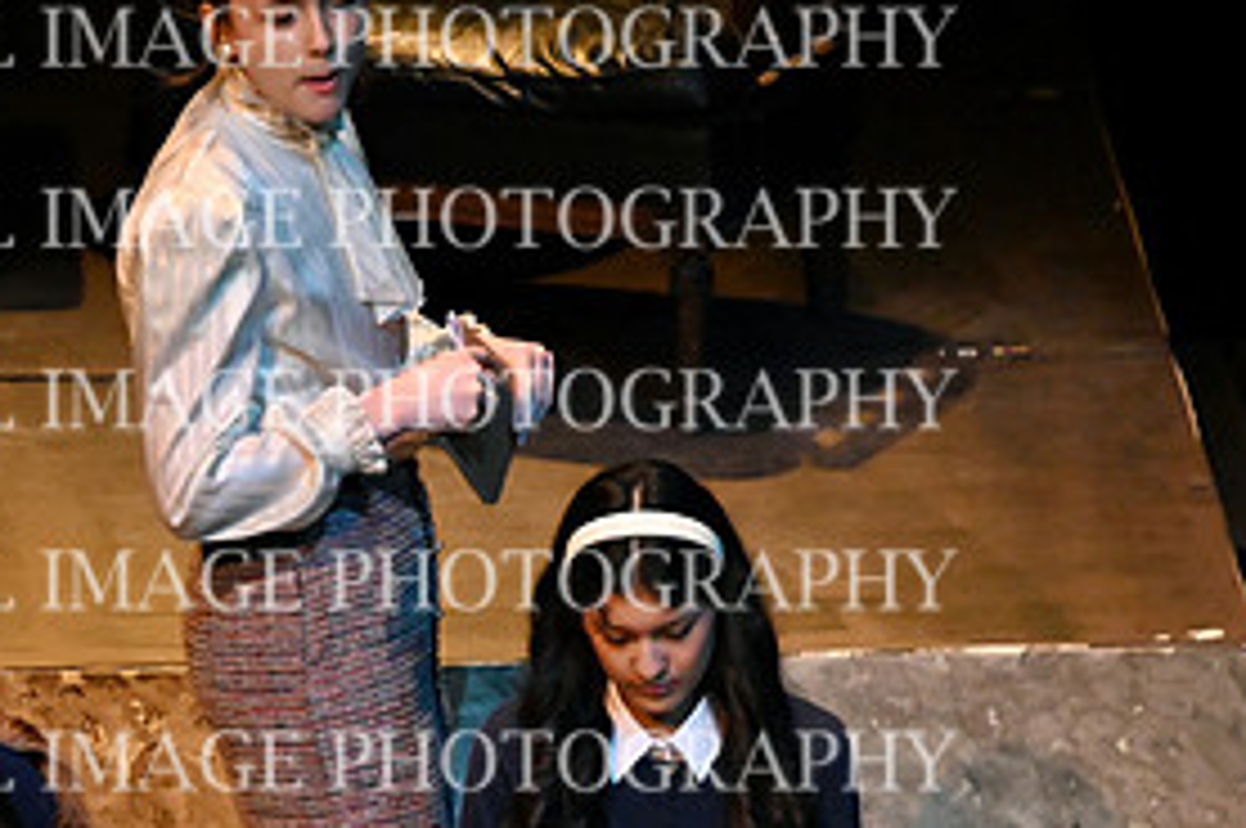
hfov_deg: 2.7
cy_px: 670
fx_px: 26792
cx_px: 306
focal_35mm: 775
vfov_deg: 1.8
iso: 10000
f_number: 6.3
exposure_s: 1/200
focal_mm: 370
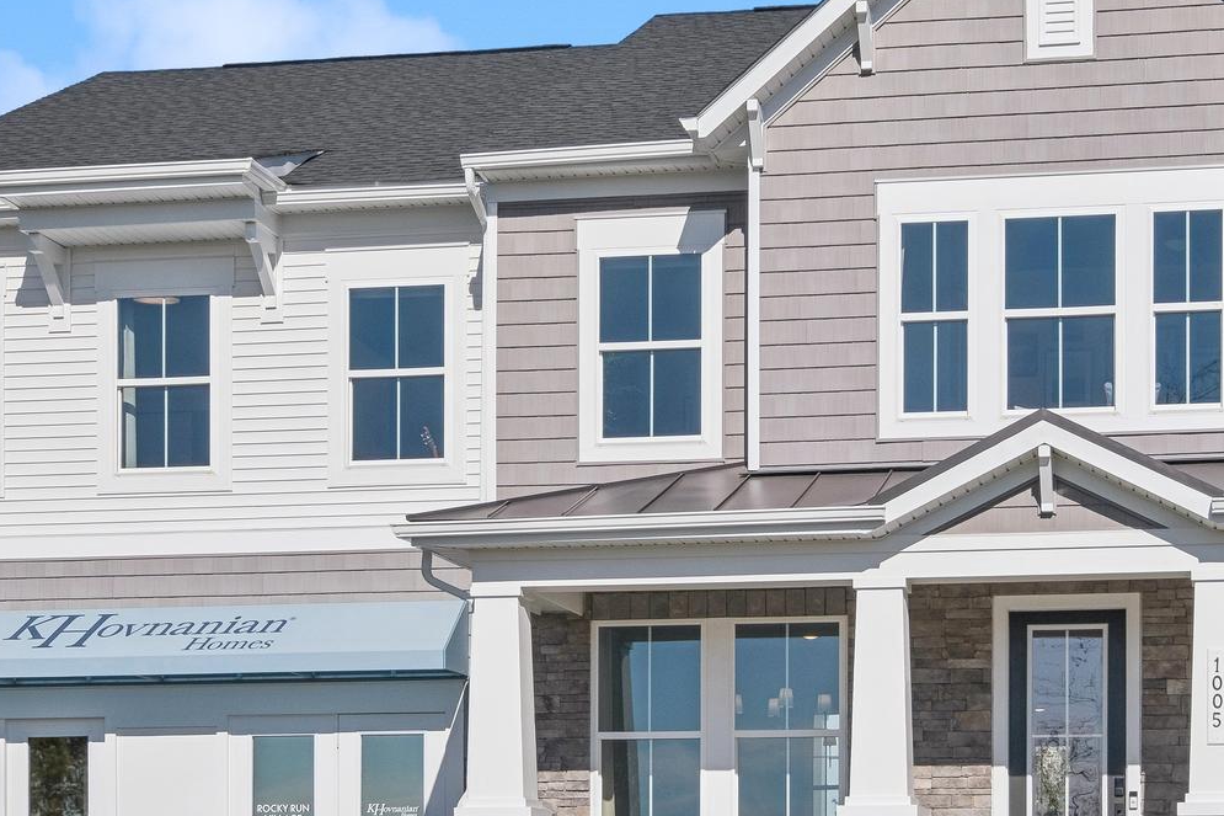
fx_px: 2379
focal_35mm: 70
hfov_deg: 28.7
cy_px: 534
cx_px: 793
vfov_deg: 19.4
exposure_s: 1/500
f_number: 11
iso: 200
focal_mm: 22.9
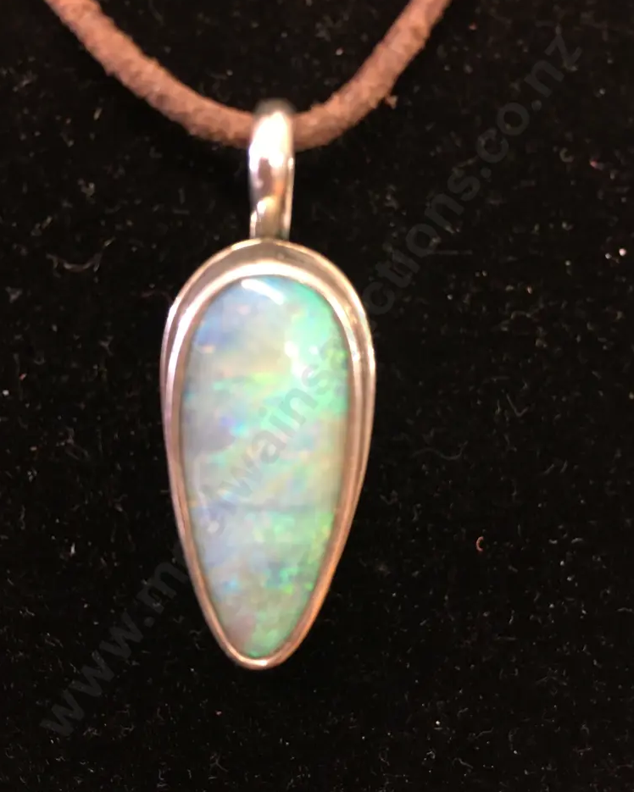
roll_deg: -0.1
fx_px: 727
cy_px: 388
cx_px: 310
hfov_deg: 47.1
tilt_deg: -34.8
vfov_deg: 57.2
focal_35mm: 31
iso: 100
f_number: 2.2
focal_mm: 4.15
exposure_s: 1/10
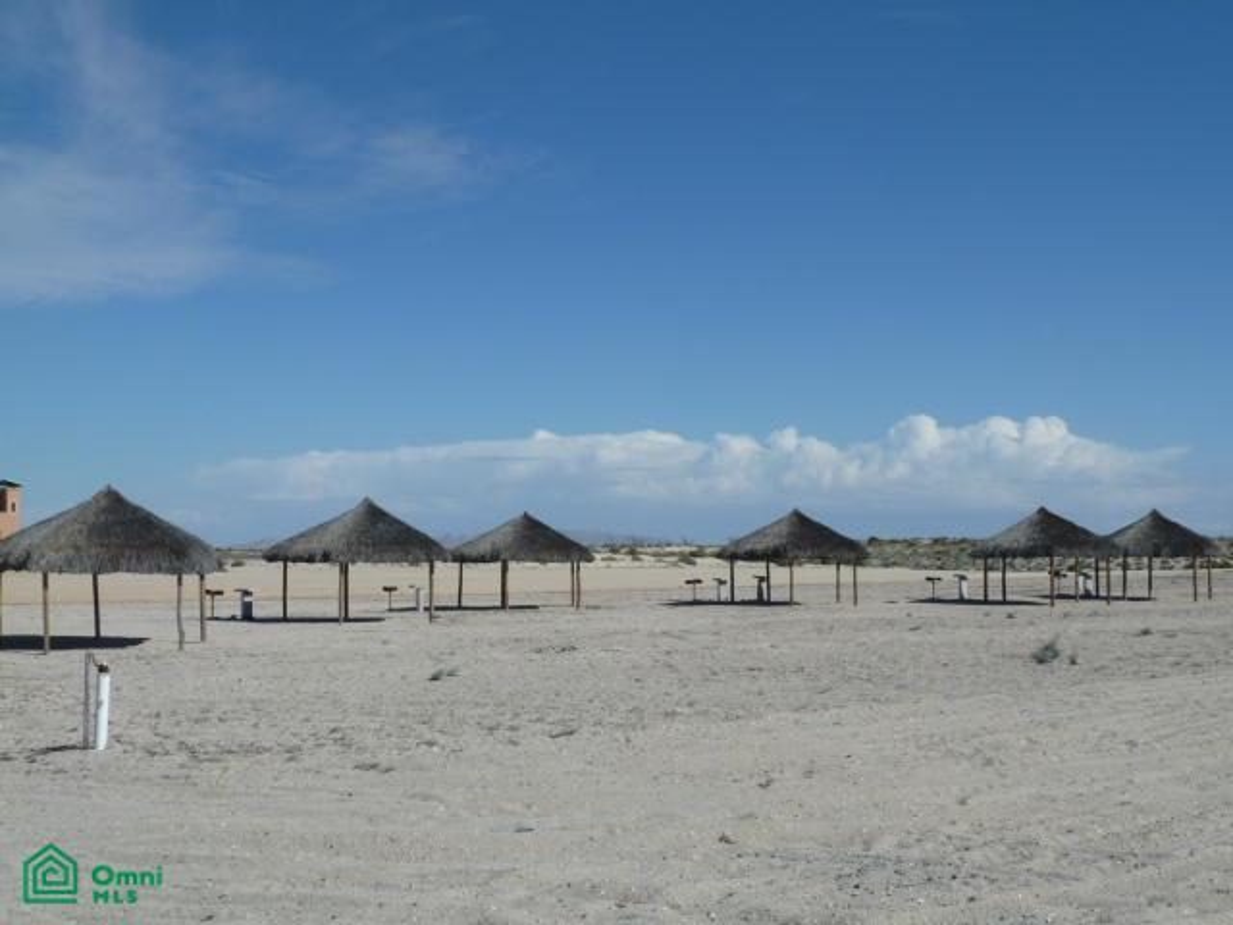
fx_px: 1567
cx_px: 616
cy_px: 462
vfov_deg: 32.9
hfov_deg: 42.9
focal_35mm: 44
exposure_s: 1/640
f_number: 5.6
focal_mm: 7.3
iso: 80
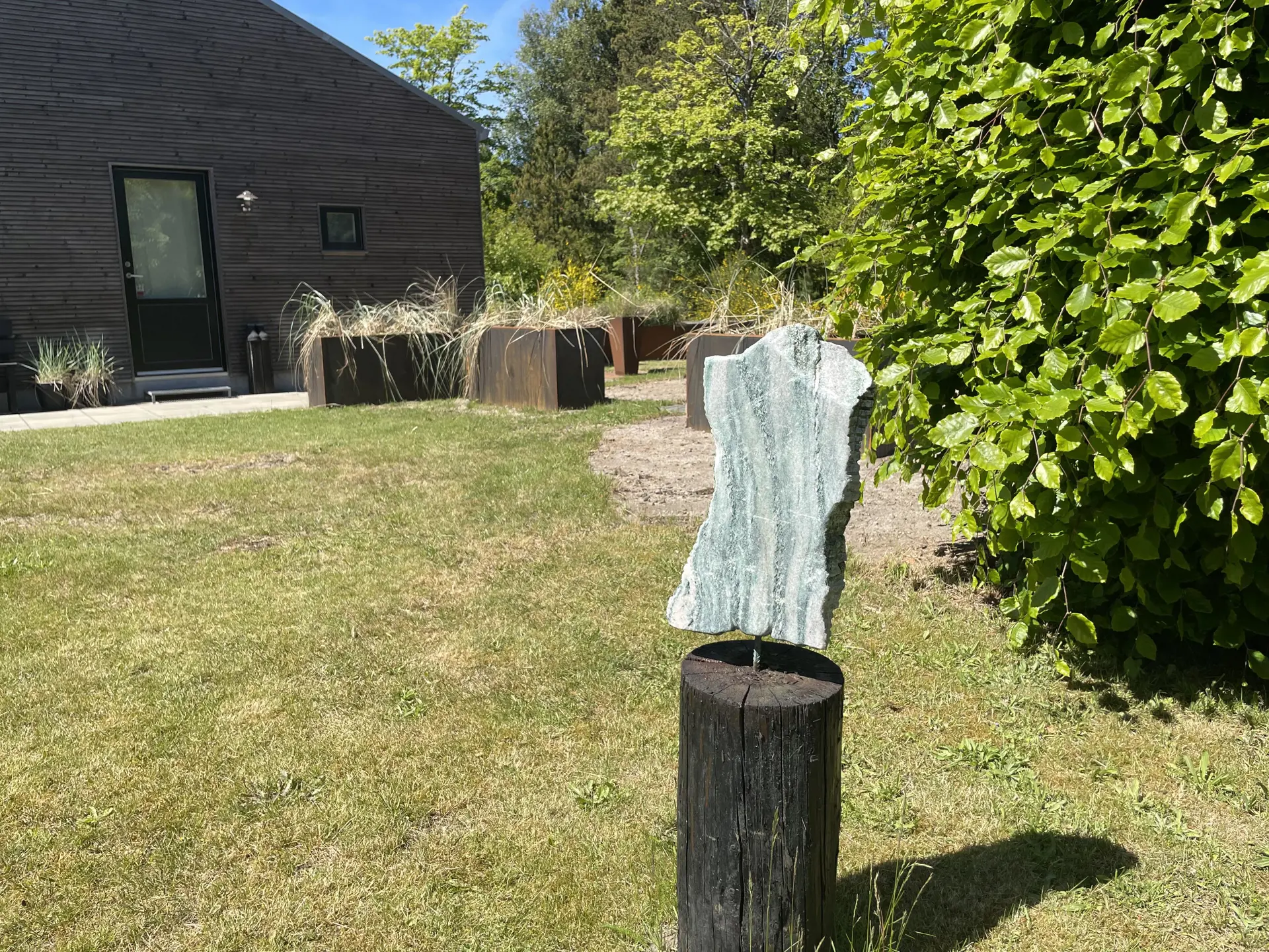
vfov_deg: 53.1
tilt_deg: -8.7
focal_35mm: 26
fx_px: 953
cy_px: 476
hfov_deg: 67.3
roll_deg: +1.8
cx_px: 634
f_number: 1.6
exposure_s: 1/2257
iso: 32
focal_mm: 4.2
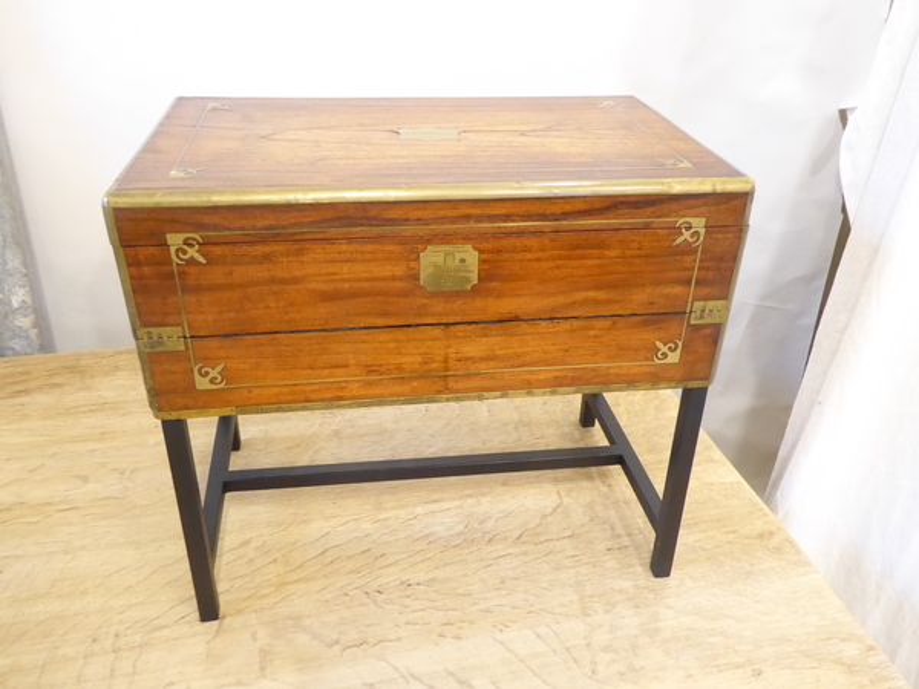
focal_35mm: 29
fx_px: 770
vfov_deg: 48.2
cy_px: 344
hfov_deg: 61.7
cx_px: 460
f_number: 3.5
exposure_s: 1/15
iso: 800
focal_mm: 5
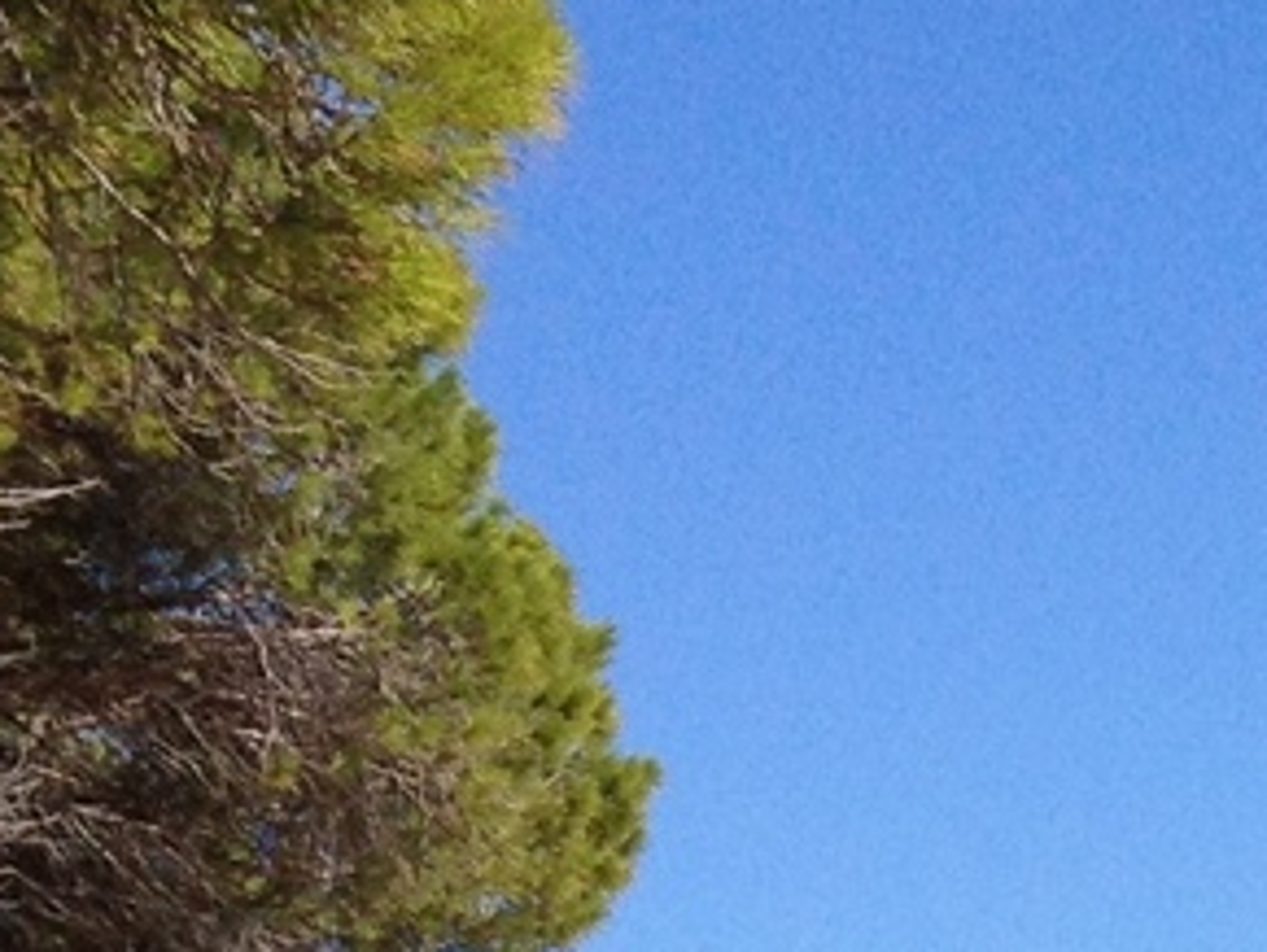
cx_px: 2945
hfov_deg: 9.3
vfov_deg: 7.2
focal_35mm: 193
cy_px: 2275
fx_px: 7070
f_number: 2.4
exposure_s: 1/1727
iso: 64
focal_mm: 4.28
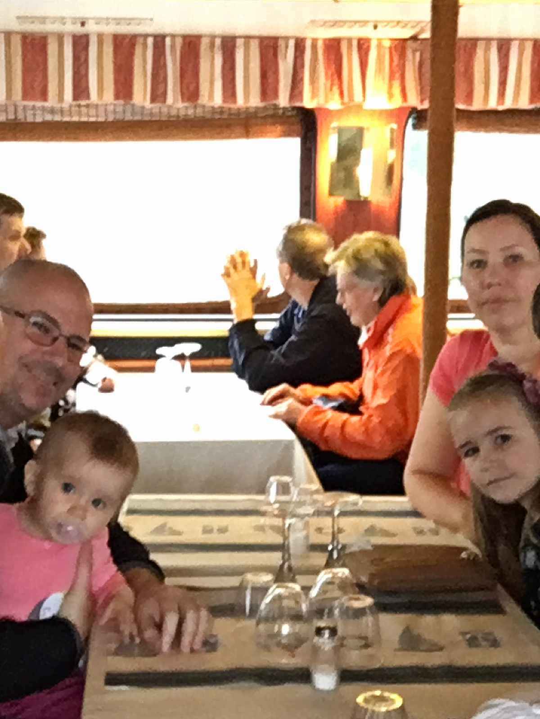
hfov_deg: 45.4
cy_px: 360
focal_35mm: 31
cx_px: 270
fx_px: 645
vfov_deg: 58.4
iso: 320
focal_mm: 2.65
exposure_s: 1/33
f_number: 2.2
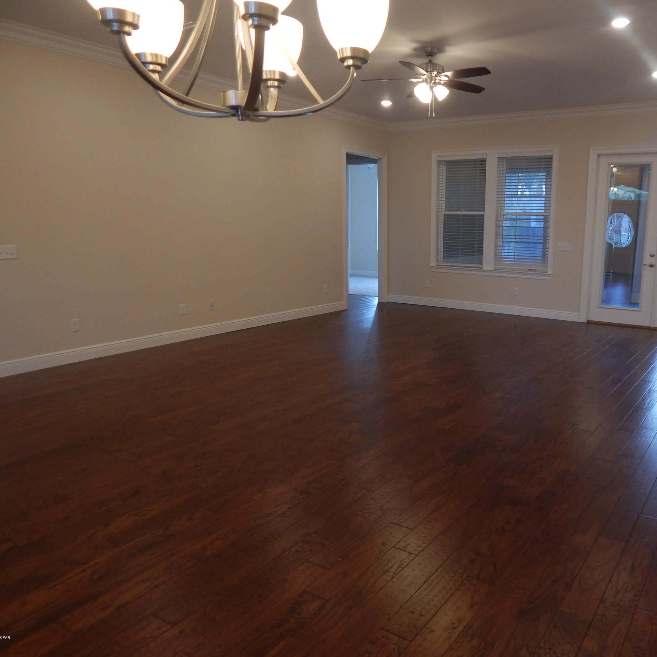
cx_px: 426
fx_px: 558
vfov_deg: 60.9
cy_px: 329
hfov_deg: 59.8
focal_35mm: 26
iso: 140
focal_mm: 4
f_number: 3
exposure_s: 1/30
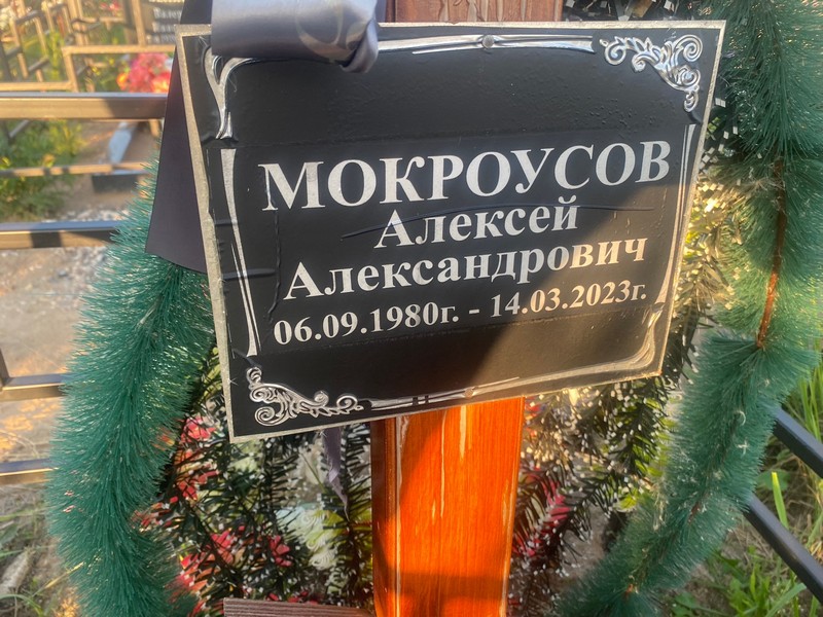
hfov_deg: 67.3
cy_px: 308
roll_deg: -0.8
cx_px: 412
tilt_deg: -29.5
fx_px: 618
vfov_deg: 53.1
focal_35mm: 26
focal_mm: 4.25
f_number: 1.8
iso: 32
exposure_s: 1/124
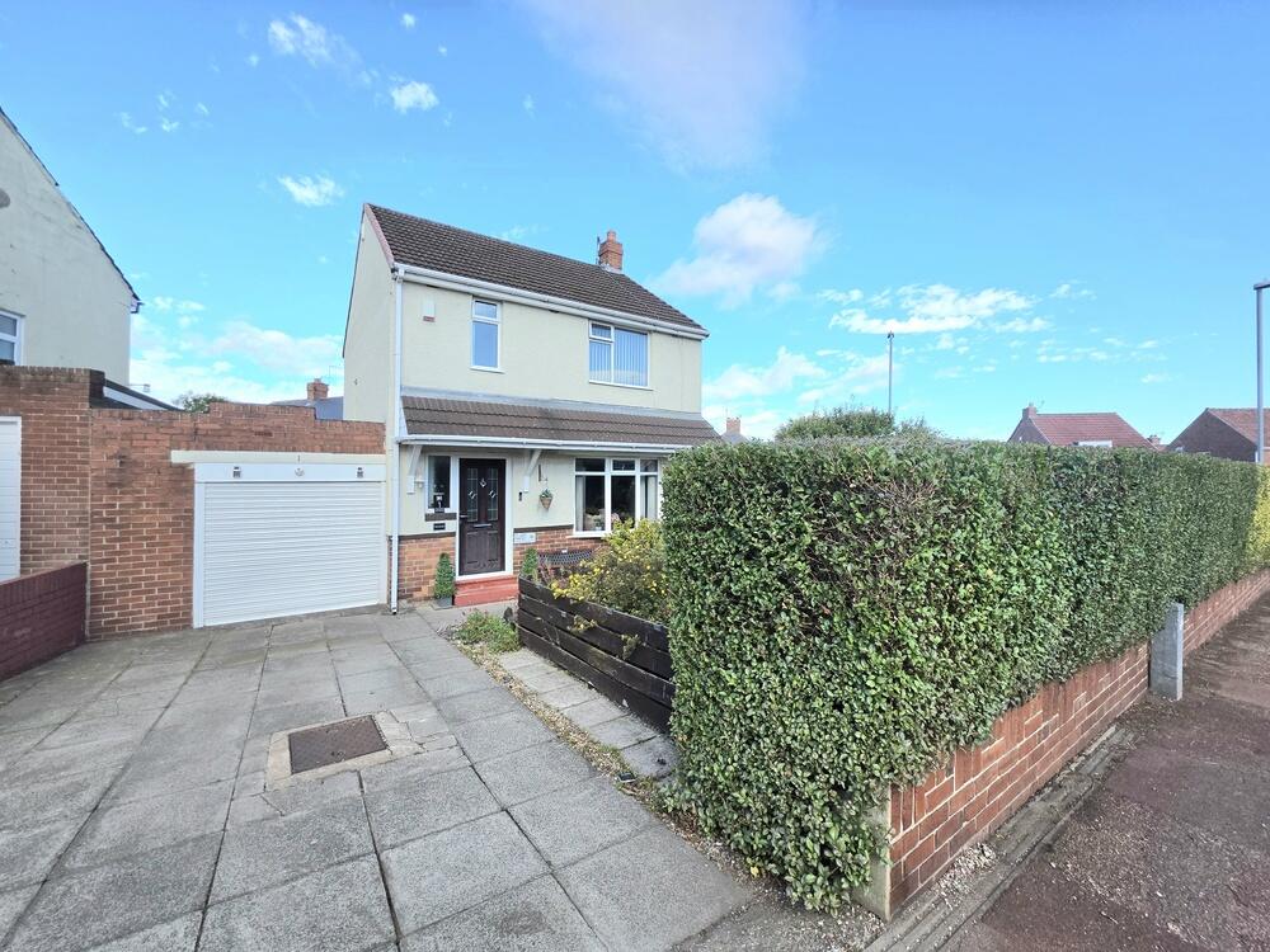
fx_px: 477
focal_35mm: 13
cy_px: 476
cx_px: 635
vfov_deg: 89.9
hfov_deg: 106.2
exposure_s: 1/1250
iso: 32
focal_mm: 2.2
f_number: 1.9
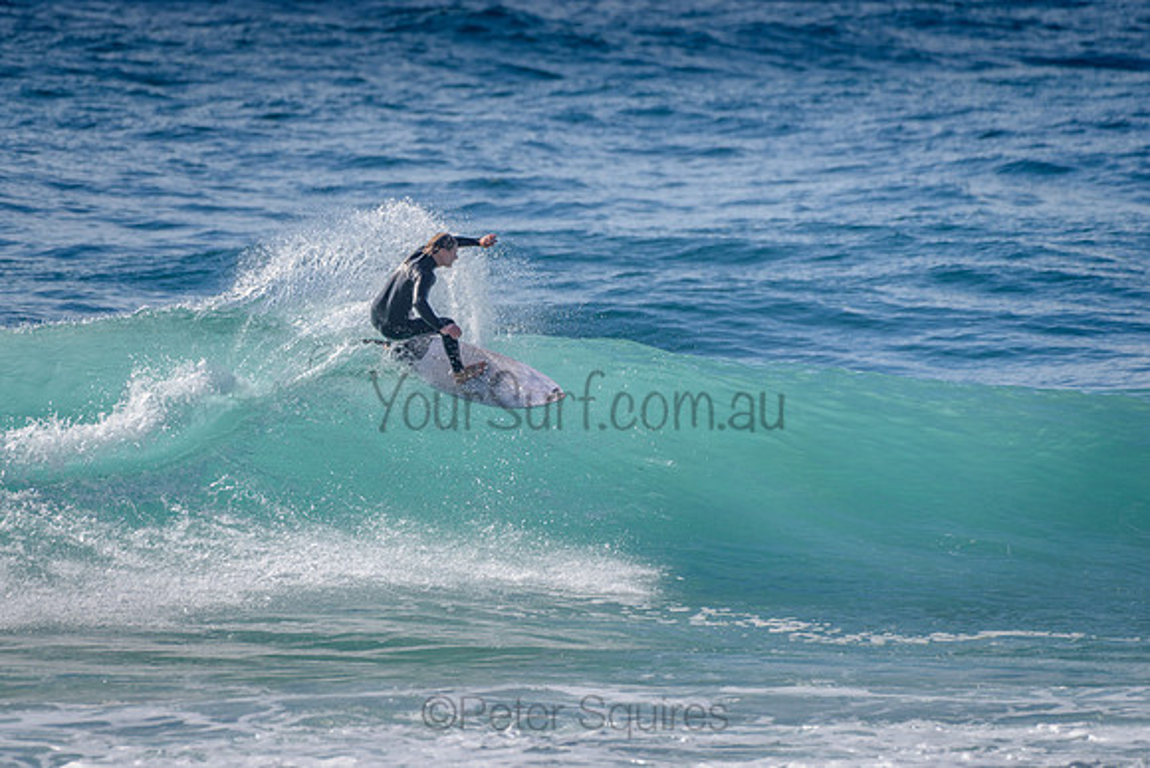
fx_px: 19591
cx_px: 445
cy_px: 357
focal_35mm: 613
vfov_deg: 2.2
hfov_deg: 3.4
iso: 110
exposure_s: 1/2000
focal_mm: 500
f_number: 5.6
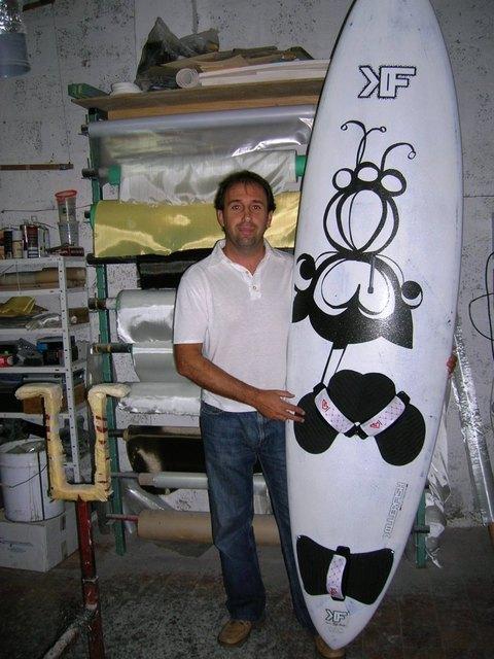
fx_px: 647
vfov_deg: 54.0
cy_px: 330
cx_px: 247
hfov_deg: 41.8
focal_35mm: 34
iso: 52
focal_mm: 5.7
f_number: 2.9
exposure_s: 1/60.1
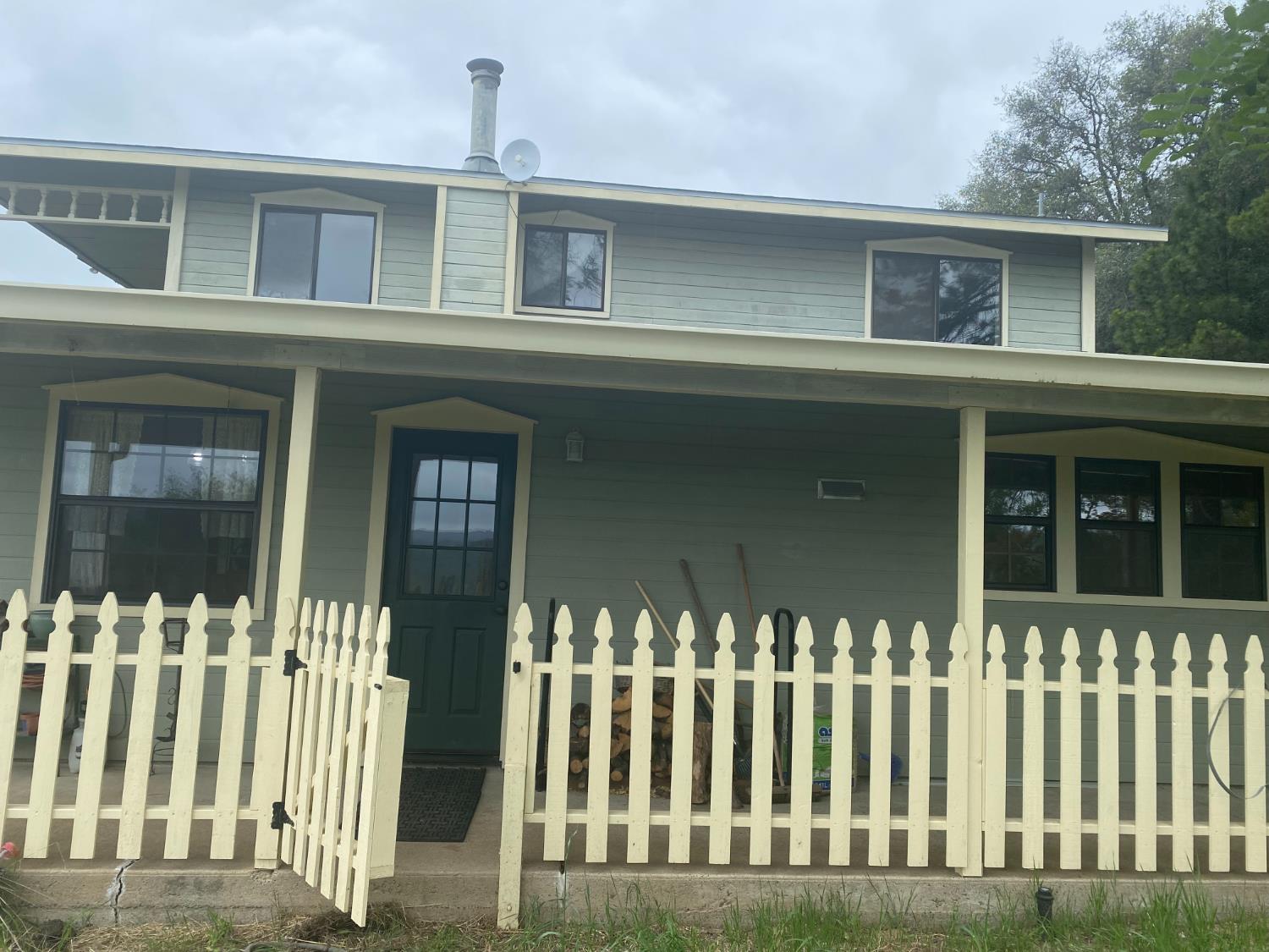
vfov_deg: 53.1
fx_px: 953
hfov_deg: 67.3
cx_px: 634
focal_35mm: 26
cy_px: 476
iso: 32
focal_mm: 4.25
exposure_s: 1/1258
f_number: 1.8
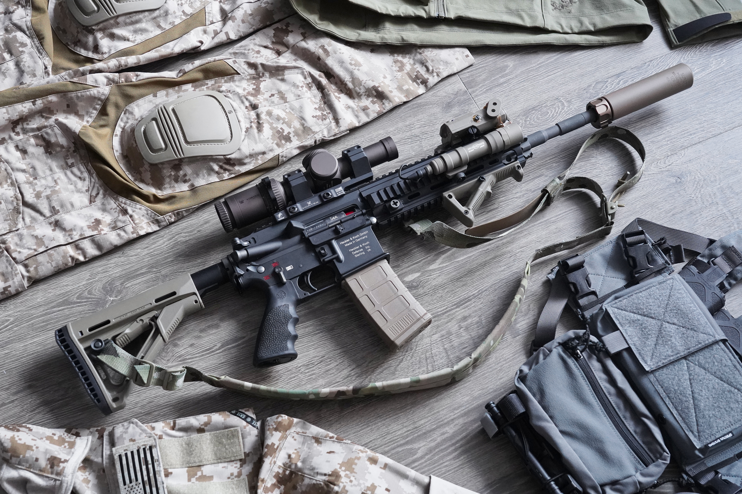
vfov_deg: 28.1
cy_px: 247
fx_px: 989
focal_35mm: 48
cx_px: 371
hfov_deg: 41.1
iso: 8000
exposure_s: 1/50
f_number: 8
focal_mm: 48
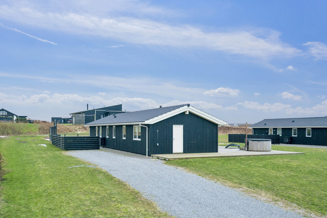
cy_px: 109
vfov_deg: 37.8
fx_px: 318
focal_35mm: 35
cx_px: 164
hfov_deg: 54.4
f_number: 5.6
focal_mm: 35
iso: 1000
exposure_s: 1/160
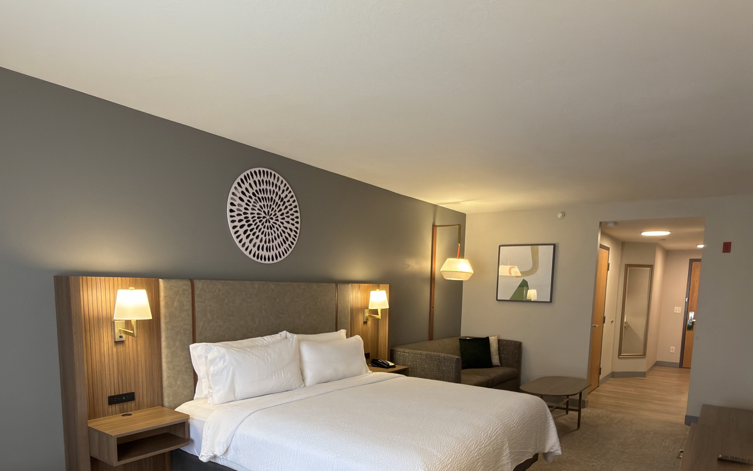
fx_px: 493
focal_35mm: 24
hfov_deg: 74.8
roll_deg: -1.4
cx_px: 388
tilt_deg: -5.7
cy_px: 346
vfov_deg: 49.3
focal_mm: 2.22
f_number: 2.2
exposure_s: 1/30
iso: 100
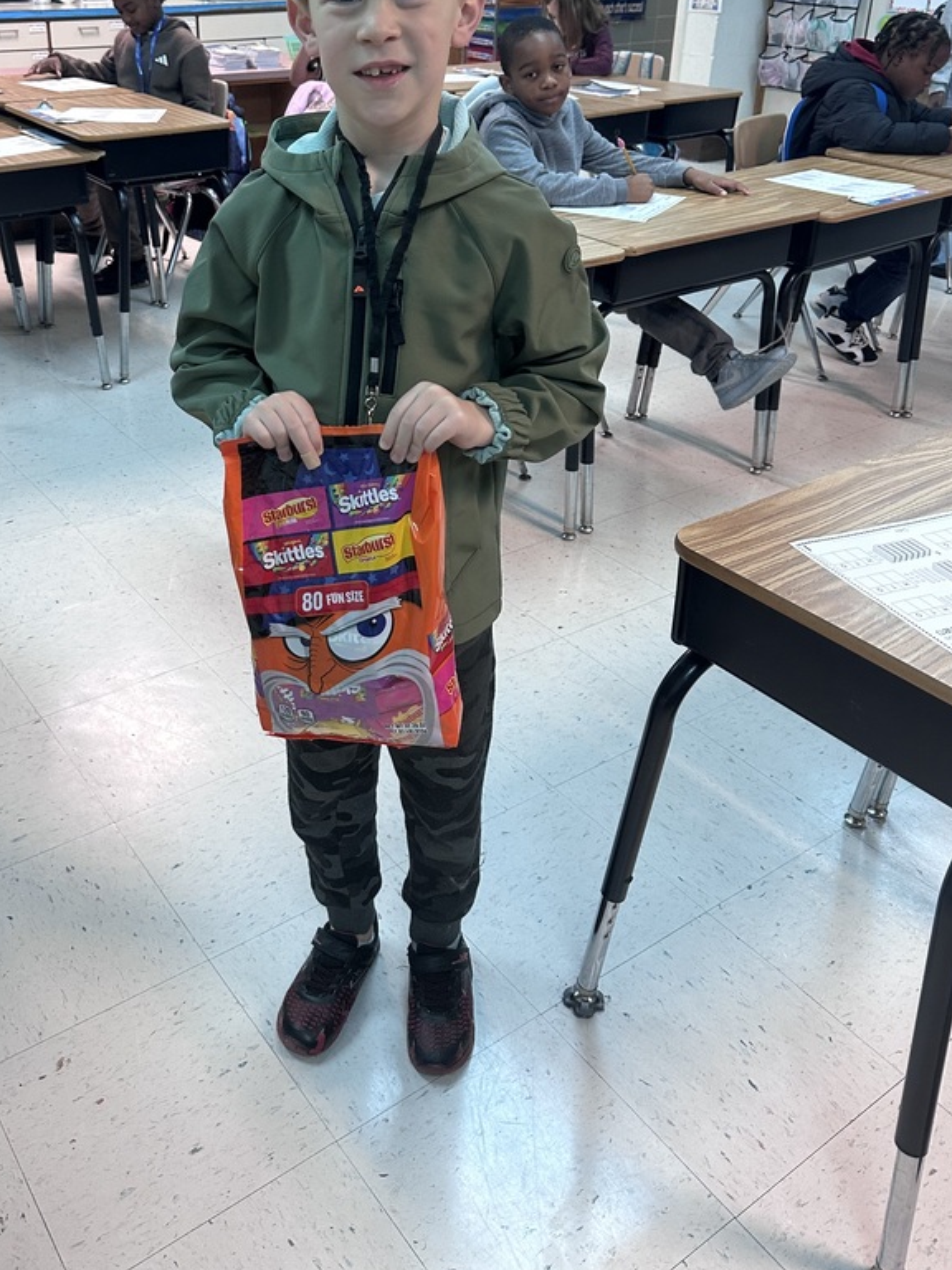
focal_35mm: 32
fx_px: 1173
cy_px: 438
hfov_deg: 43.8
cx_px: 362
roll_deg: -2.3
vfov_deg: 55.8
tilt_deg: -23.4
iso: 250
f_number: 1.78
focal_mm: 6.86
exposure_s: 1/96
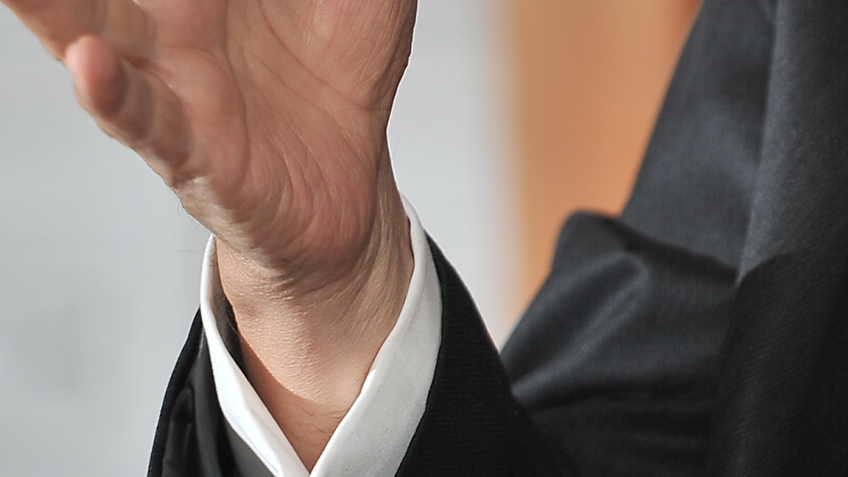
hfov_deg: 3.6
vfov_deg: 2.0
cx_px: 1090
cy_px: -478
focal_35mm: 605
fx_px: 13606
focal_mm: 165
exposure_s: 1/250
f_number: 2.8
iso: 250
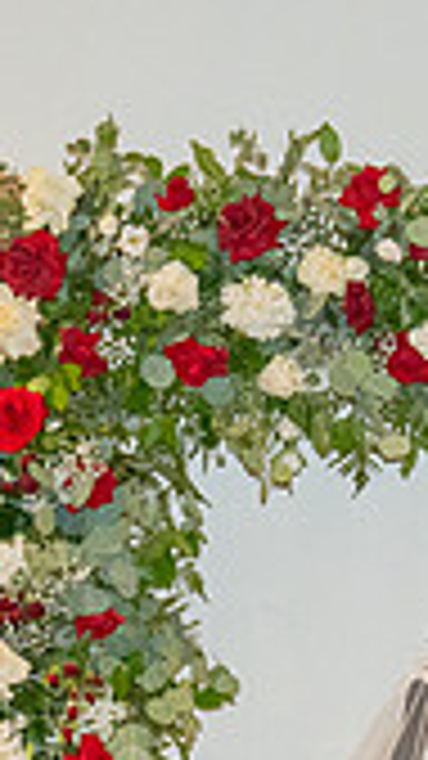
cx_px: 460
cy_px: 1210
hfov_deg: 4.8
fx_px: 5087
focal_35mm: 252
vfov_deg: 8.3
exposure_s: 1/200
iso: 1250
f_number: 3.5
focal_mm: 45
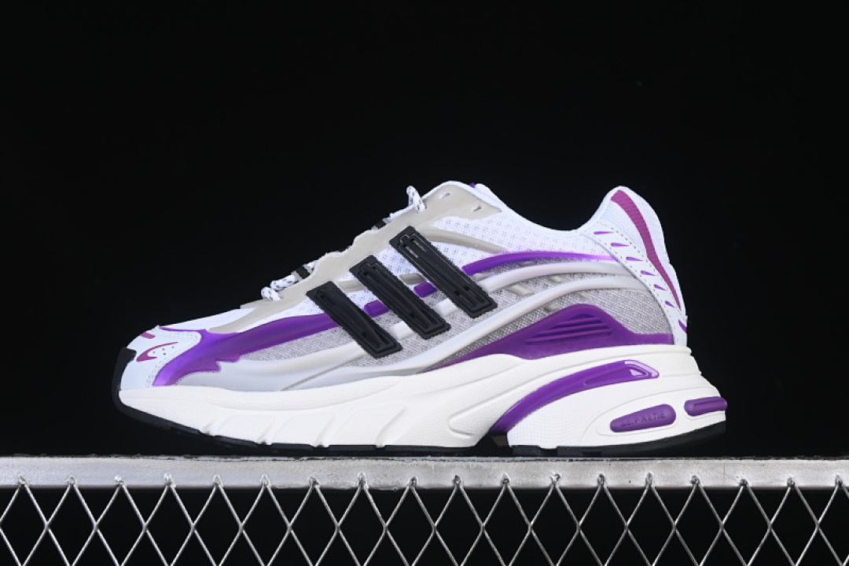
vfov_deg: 18.2
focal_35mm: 75
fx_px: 1769
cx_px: 424
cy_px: 283
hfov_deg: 27.0
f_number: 8
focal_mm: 50
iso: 160
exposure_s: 1/80
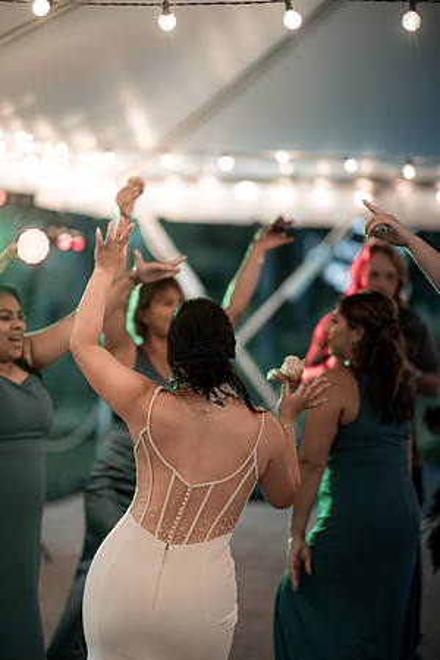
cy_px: 330
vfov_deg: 23.9
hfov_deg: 16.1
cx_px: 220
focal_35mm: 85
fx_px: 1558
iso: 2000
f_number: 1.4
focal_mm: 85
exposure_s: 1/400
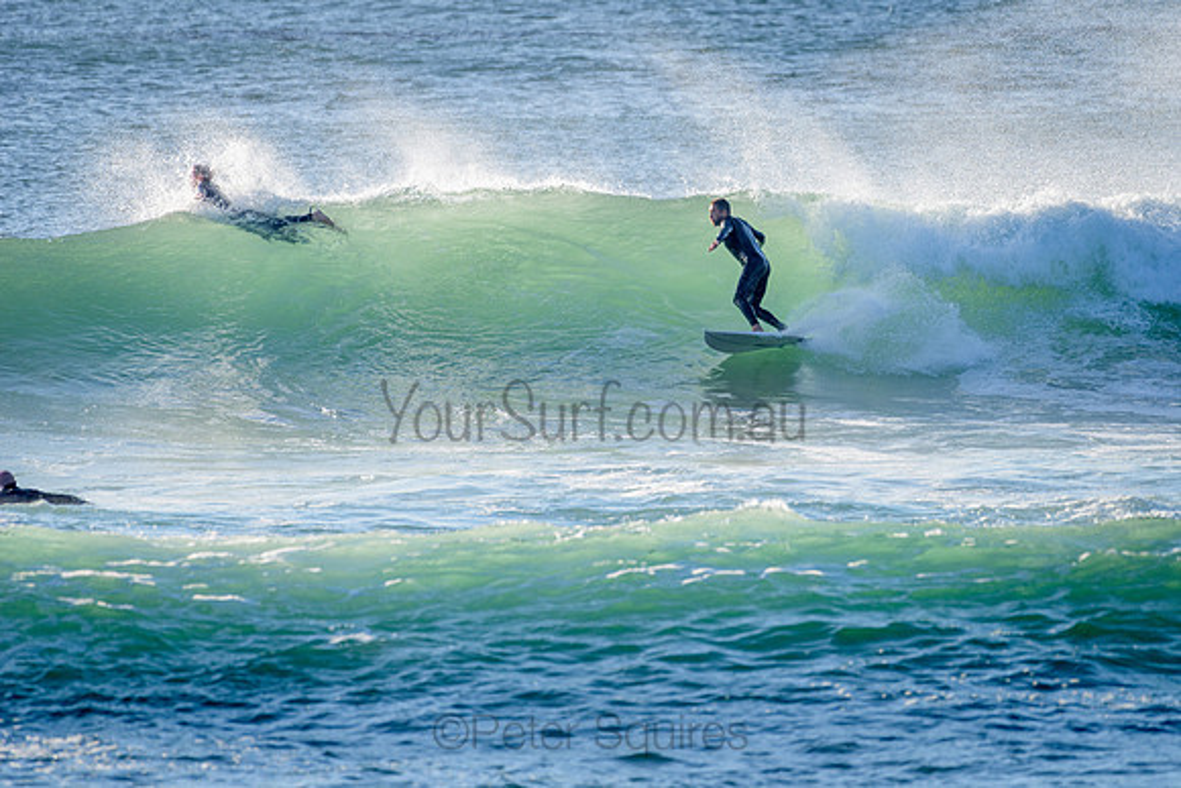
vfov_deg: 2.3
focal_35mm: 605
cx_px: 714
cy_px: 312
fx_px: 19838
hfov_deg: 3.4
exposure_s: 1/1250
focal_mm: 500
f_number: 5.6
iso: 250
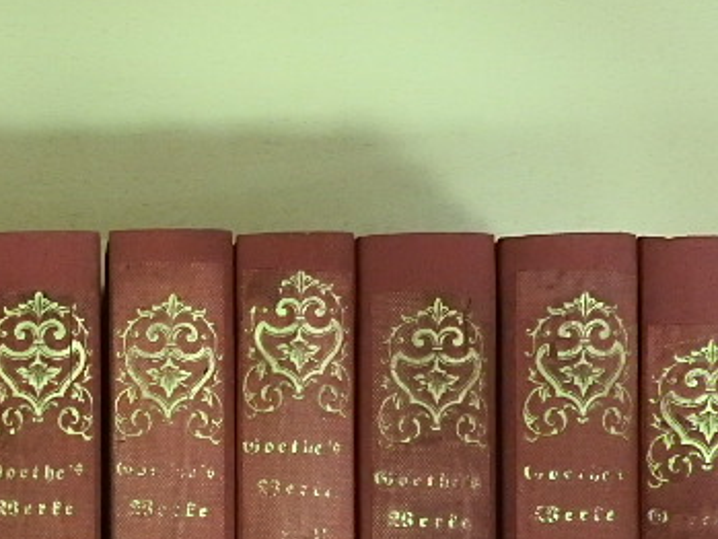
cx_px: 93
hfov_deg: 33.4
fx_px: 1141
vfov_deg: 26.2
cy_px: 418
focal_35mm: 55
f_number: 3.5
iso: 1600
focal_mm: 5.4
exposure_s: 1/80
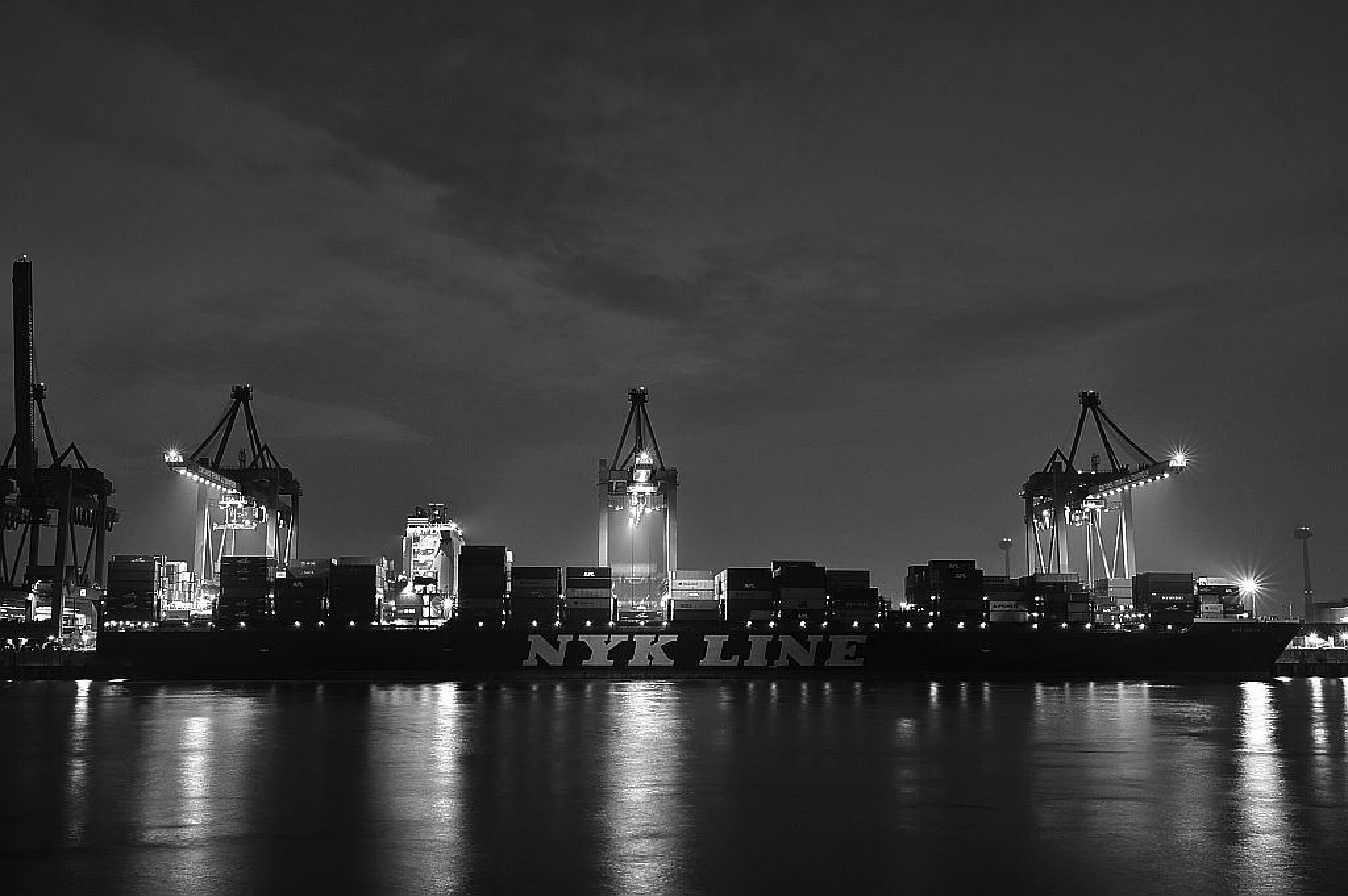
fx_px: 1497
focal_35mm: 40
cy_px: 448
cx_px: 674
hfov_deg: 48.5
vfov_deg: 33.3
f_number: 14
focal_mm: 40
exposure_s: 13
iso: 200
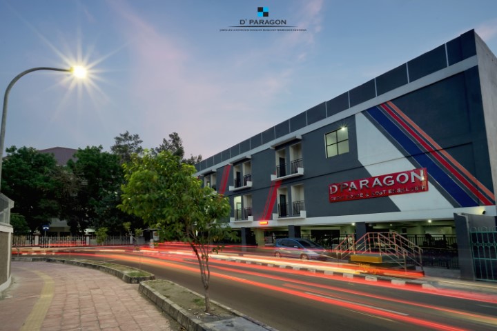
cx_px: 248
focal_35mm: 16
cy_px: 166
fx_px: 221
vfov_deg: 73.7
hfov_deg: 96.7
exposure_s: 8
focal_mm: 16
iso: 50
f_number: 22
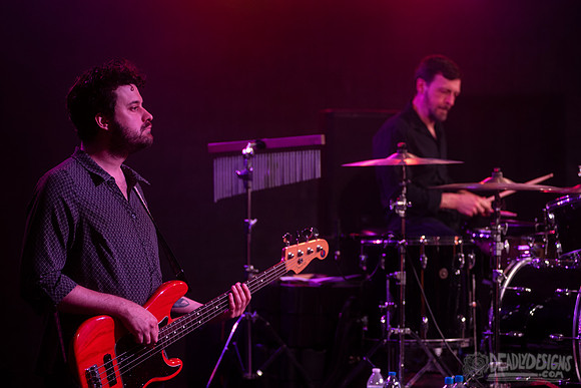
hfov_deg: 19.0
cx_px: 273
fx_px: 1738
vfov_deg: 12.7
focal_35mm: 108
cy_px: 179
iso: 1000
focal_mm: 100
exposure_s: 1/250
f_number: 3.2
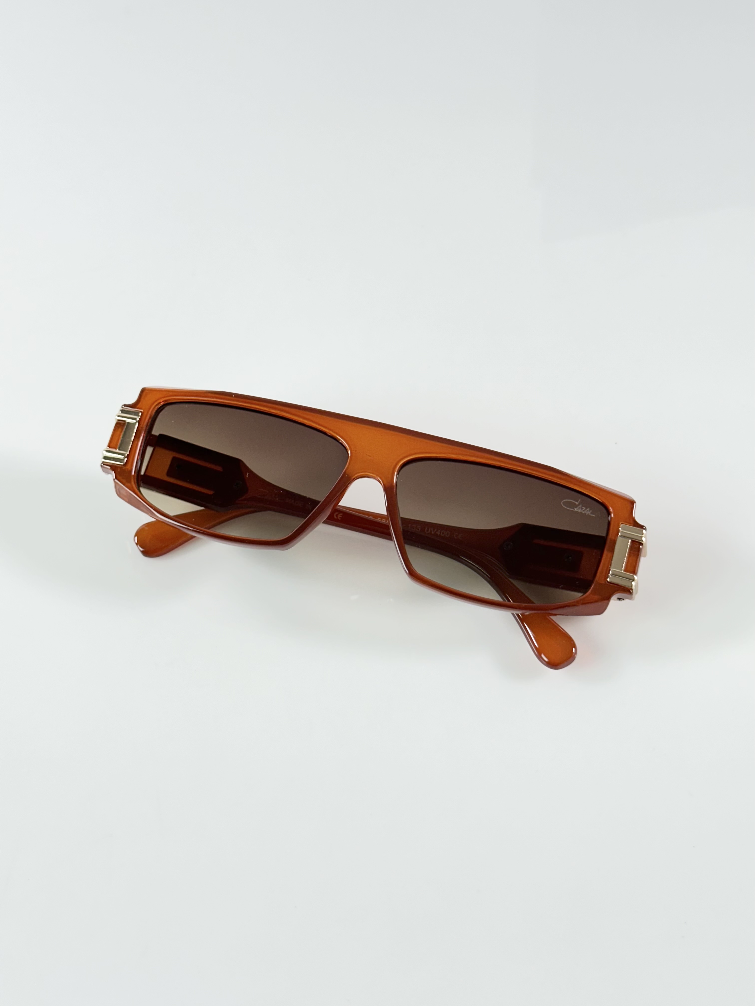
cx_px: 378
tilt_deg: -53.8
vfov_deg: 39.7
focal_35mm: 48
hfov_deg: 30.3
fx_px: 1396
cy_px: 503
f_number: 1.78
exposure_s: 1/100
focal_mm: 6.86
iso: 64
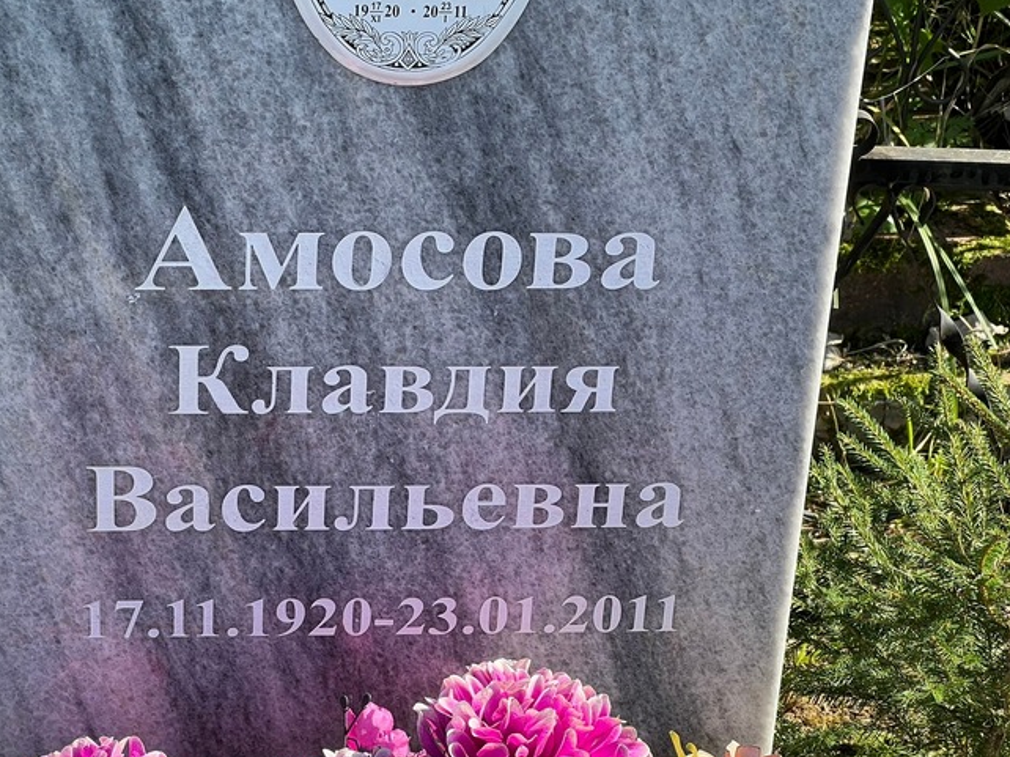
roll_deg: -1.3
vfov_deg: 15.4
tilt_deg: -31.5
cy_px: 419
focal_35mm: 96
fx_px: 2800
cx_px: 396
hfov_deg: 20.4
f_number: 2.8
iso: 32
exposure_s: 1/204
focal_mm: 9
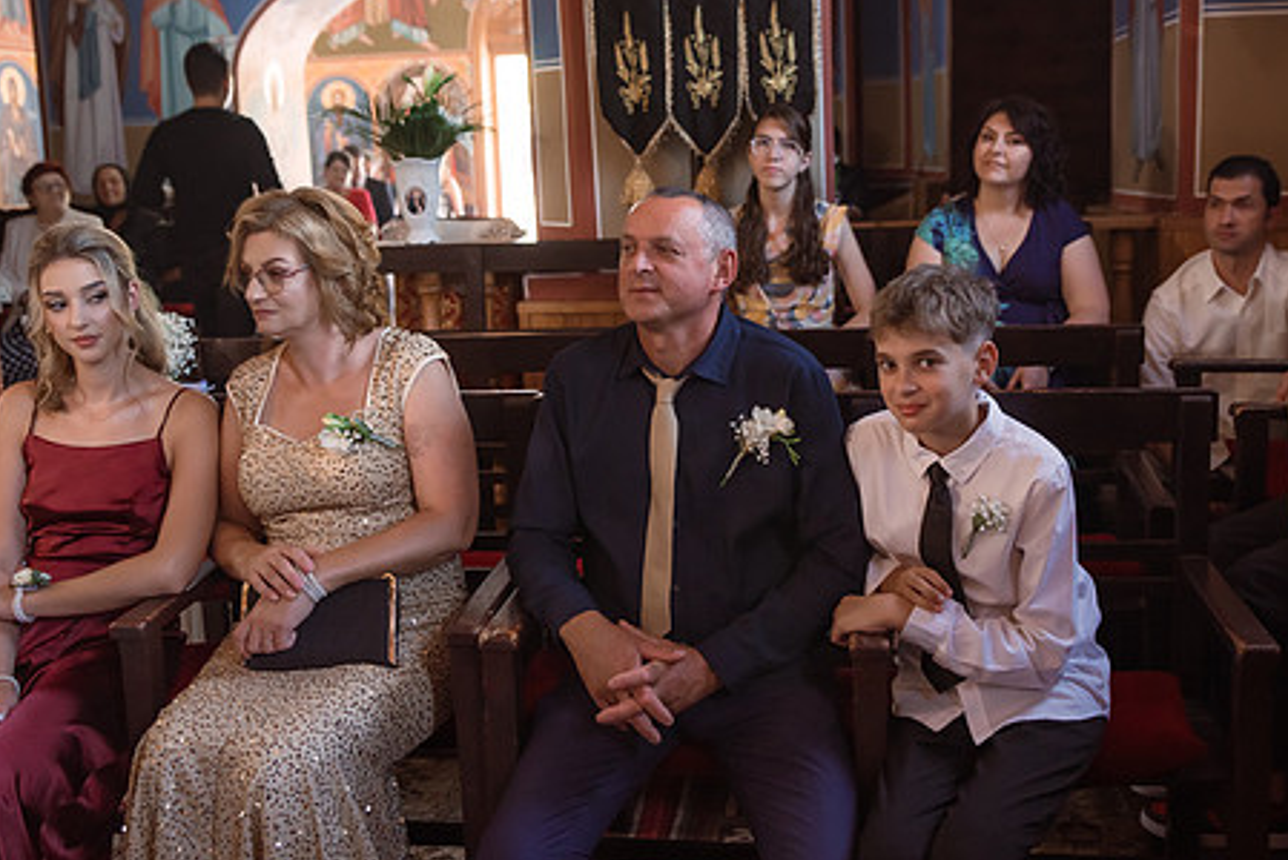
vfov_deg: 33.4
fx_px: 1432
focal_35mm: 40
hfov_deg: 48.4
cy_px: 383
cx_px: 663
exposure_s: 1/200
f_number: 2.8
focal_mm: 31
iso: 1250
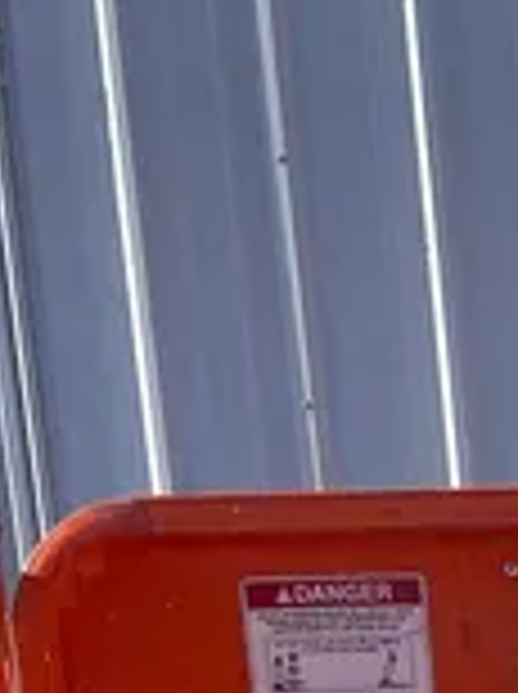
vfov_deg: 13.2
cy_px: 1483
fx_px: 2481
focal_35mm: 124
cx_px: 973
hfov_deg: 11.0
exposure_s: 1/2174
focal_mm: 4.2
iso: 32
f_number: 1.6
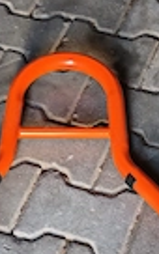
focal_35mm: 84
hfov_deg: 15.5
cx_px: 39
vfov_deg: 22.4
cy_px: 318
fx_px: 582
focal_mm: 6.67
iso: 500
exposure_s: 1/50
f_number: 1.9
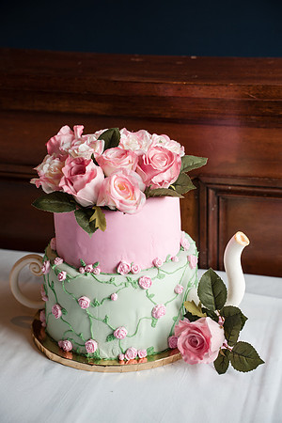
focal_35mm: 79
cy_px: 212
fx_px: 928
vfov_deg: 25.7
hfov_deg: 17.3
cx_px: 141
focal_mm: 79
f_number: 4
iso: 800
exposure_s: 1/250
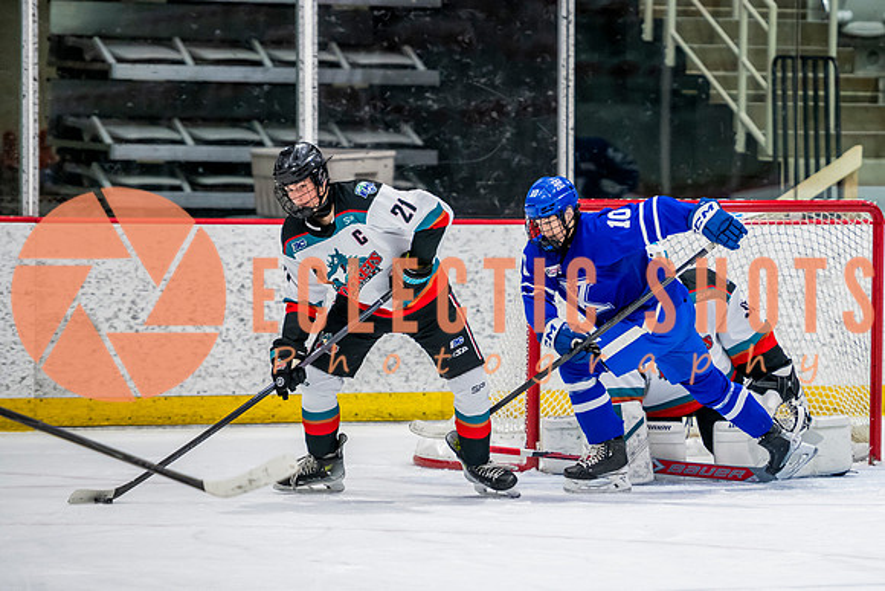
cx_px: 712
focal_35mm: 258
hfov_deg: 8.0
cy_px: 319
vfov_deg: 5.3
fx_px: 6332
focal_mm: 160
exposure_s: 1/800
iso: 1600
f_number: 3.2
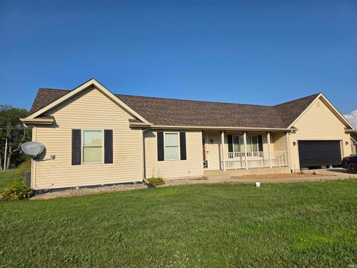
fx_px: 237
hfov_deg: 73.9
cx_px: 178
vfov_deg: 58.9
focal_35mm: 23
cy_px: 134
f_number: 1.7
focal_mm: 6.3
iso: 64
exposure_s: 1/7944
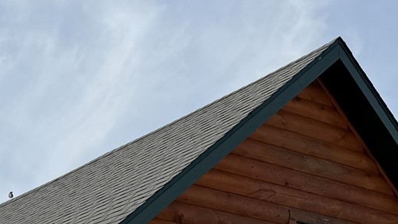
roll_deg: -0.3
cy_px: 480
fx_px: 1076
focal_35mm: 102
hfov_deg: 19.6
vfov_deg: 10.6
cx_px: -93
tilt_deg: +4.9
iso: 80
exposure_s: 1/6711
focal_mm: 6.76
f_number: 1.78
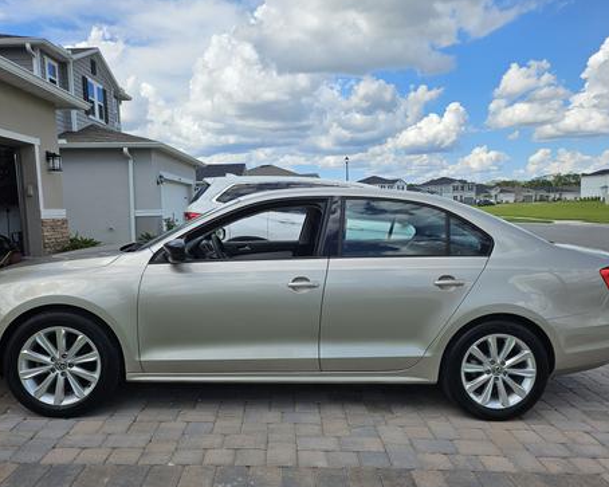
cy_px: 247
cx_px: 294
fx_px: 469
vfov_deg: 54.9
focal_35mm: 26
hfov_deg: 66.0
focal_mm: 5
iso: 50
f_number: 1.8
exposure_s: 1/4807
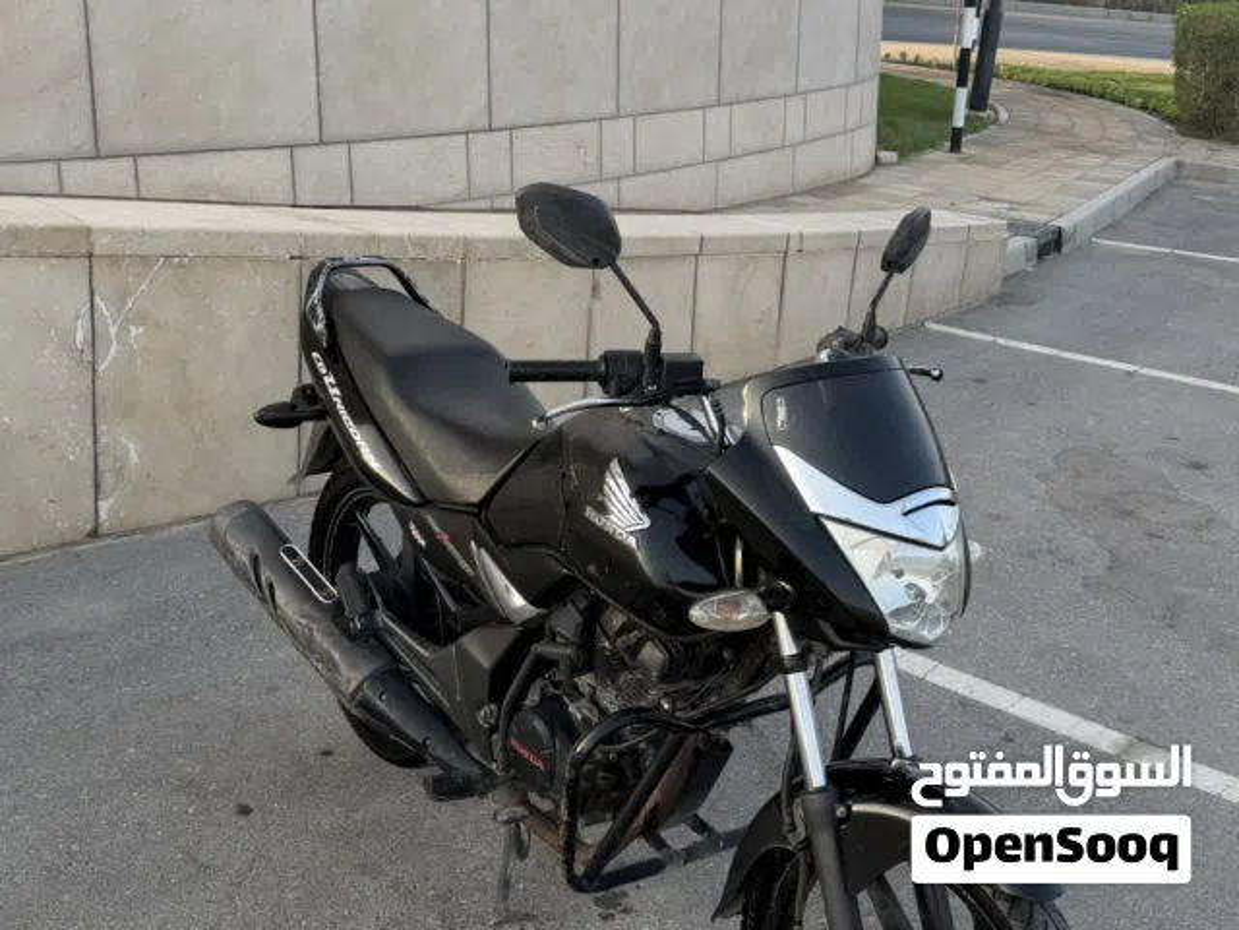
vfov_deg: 56.8
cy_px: 465
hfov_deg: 71.6
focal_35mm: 24
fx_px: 859
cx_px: 620
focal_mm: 6.76
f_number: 1.78
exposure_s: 1/494
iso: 80
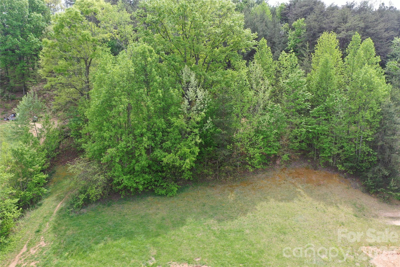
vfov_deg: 46.4
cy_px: 134
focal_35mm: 28
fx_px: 311
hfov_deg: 65.5
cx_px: 200
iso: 100
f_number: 4.5
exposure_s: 1/200
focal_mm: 10.26
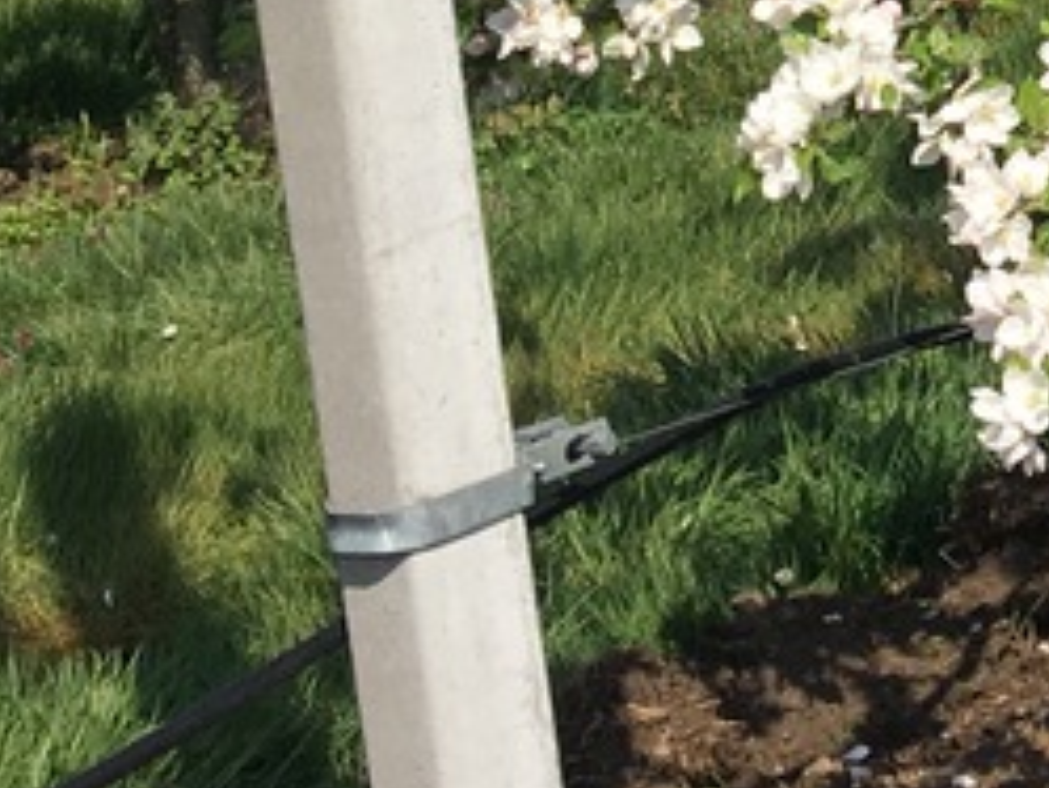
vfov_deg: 9.0
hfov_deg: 12.2
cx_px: 1862
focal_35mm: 149
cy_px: -1100
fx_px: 4517
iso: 25
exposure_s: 1/1789
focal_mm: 4.15
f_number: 2.2
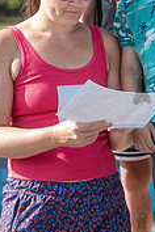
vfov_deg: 5.3
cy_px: 68
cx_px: 90
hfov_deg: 3.5
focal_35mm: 392
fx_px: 2531
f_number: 4.5
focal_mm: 105
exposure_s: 1/1600
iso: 1000
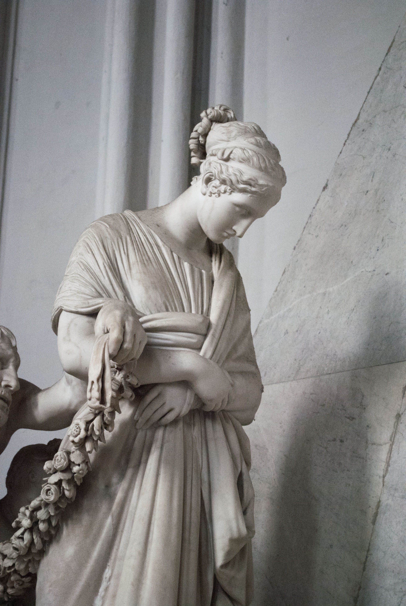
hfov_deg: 16.6
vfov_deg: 24.6
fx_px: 1392
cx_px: 203
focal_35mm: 82
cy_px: 303
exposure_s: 1/30
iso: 1250
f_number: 5.6
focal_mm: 55
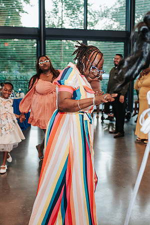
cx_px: 70
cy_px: 112
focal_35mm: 52
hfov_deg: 25.8
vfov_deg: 37.9
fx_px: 328
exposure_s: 1/160
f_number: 2.8
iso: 900
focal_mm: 35
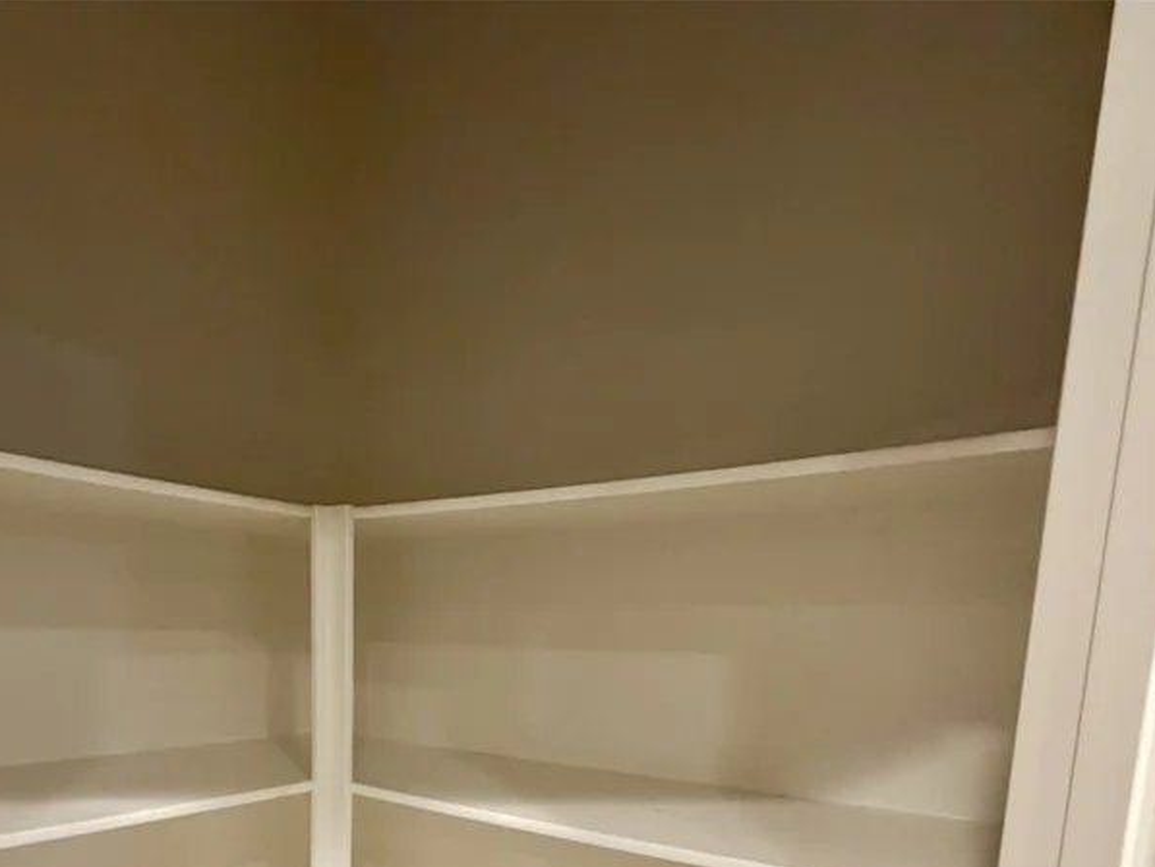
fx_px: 801
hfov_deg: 69.8
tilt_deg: -9.3
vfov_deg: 51.7
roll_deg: -1.1
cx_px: 397
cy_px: 741
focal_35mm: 24
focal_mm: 2.22
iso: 640
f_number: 2.2
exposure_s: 1/60
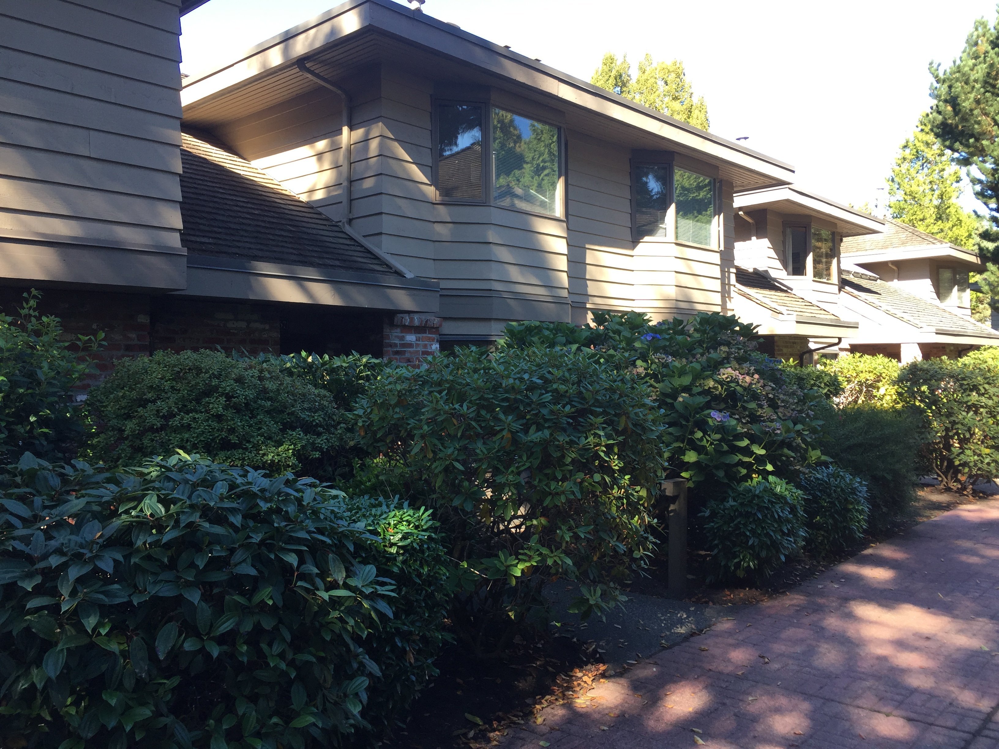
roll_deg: -1.3
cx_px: 500
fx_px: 837
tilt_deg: +1.9
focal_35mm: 29
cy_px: 374
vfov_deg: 48.2
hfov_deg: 61.7
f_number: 2.2
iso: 32
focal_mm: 4.15
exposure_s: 1/191
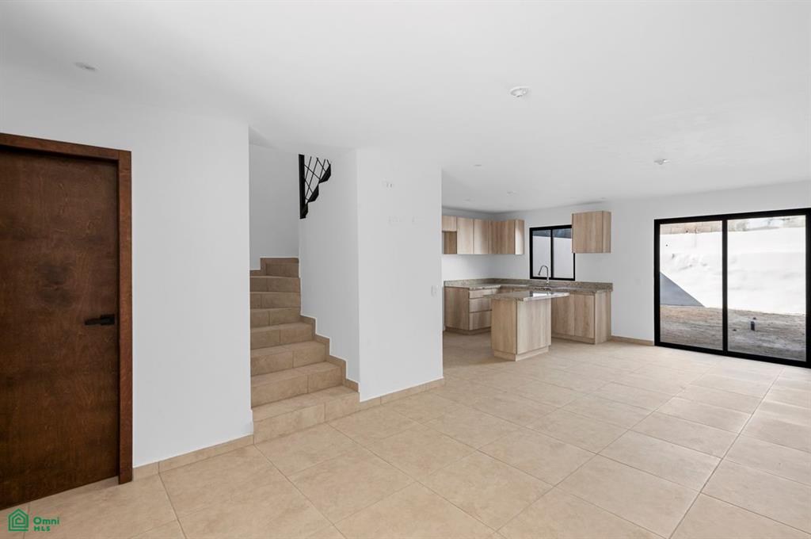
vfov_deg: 70.3
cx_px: 406
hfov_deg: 93.3
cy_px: 270
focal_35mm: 17
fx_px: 382
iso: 500
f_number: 11
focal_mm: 17
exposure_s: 1/30
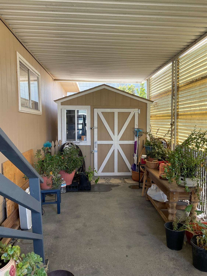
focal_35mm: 29
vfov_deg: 61.7
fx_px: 231
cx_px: 104
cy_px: 138
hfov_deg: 48.2
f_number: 1.8
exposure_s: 1/122
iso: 40
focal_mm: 3
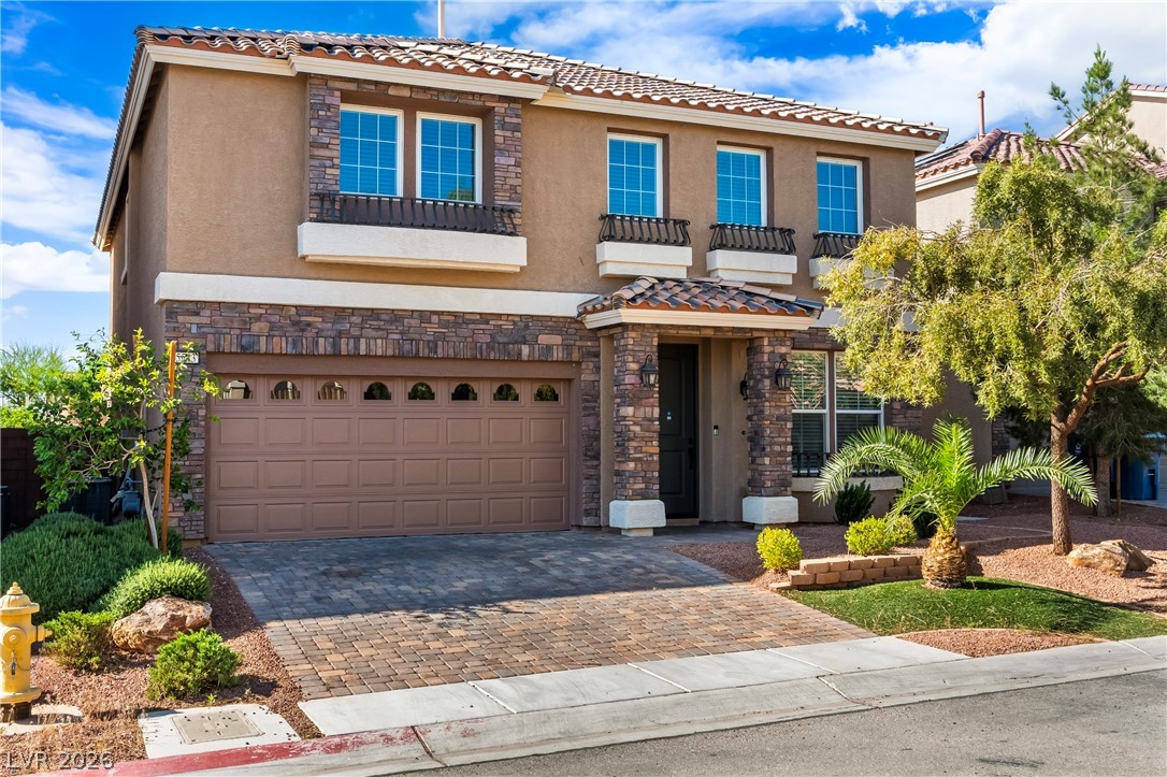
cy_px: 388
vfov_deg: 35.9
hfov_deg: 51.9
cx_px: 584
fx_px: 1199
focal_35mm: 37
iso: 400
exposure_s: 1/8000
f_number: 8
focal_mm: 25
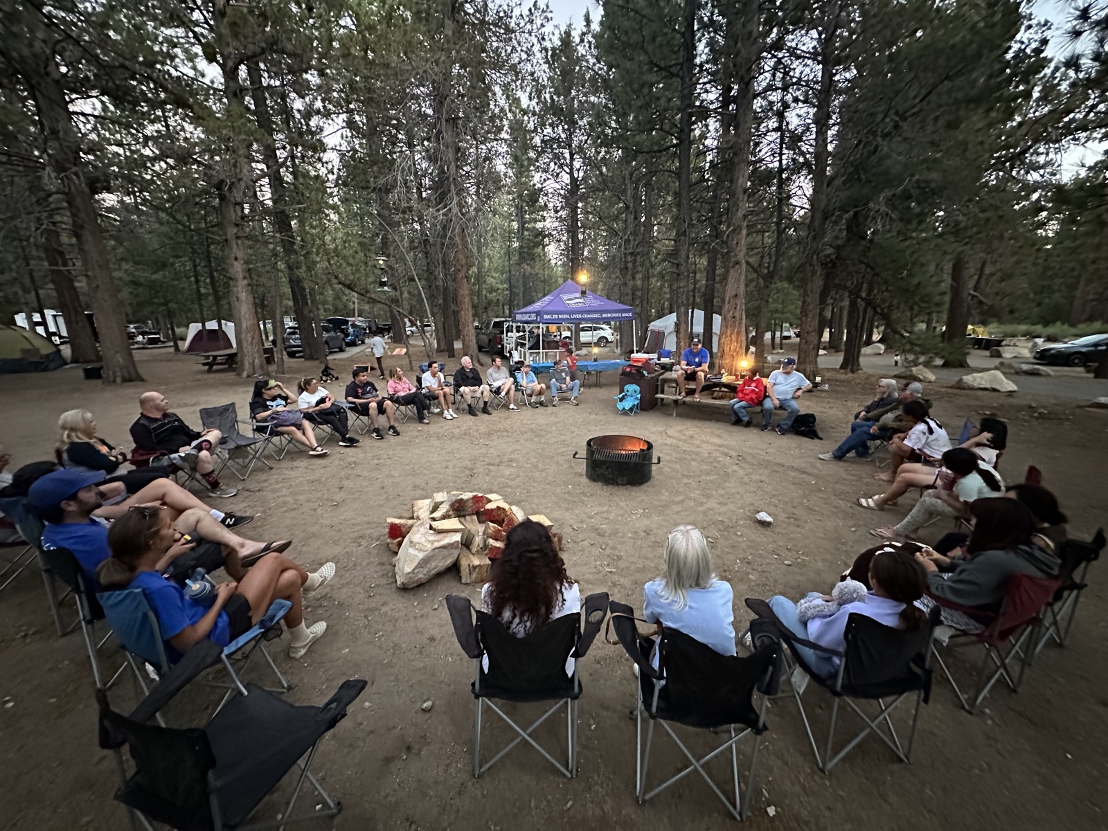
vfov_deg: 85.7
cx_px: 554
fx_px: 448
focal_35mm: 14
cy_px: 416
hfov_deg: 102.1
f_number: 2.2
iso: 1600
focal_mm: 2.22
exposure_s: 1/39
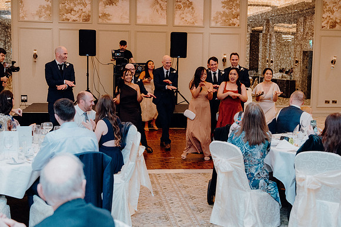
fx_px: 474
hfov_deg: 39.6
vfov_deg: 27.0
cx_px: 170
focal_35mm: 50
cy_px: 114
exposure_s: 1/160
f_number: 3.5
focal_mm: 50
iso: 3200
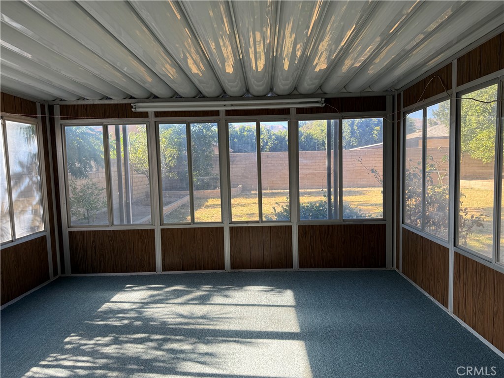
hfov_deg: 71.6
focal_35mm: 24
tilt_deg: -4.1
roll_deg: +1.6
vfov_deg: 56.8
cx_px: 252
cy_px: 189
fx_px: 349
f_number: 1.78
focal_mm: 6.76
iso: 64
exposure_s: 1/277
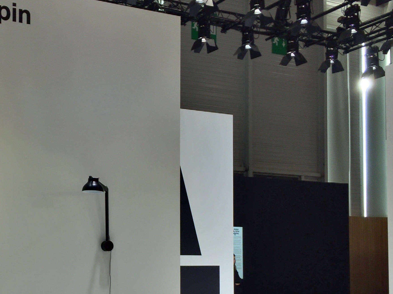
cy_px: 235
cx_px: 84
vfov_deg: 26.5
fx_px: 613
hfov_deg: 34.6
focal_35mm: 54
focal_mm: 4.15
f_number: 2.2
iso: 32
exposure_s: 1/120
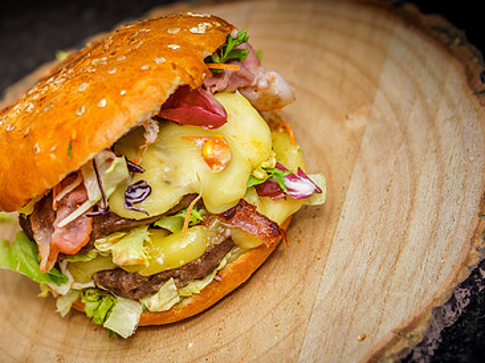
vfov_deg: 12.6
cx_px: 176
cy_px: 224
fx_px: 1638
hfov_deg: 16.8
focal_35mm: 117
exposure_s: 1/250
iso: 100
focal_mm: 70
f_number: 4
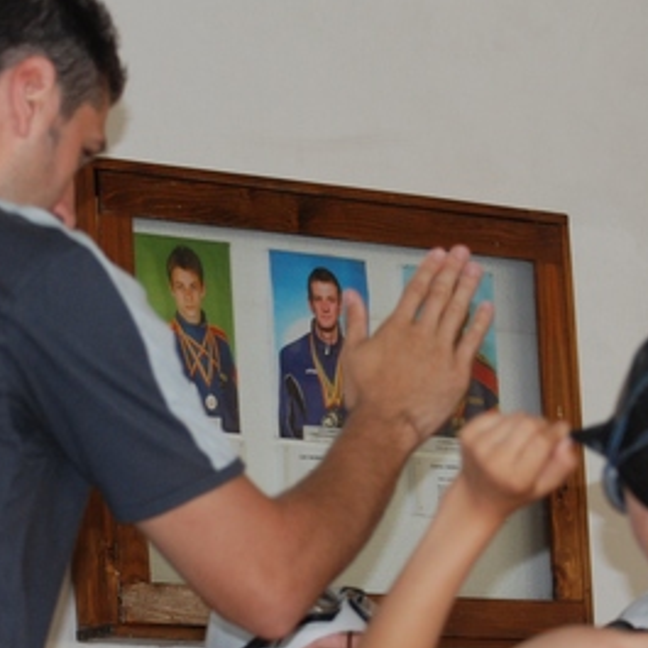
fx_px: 4638
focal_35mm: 219
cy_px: 428
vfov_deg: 8.0
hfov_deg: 8.0
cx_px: 227
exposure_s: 1/60
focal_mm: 70
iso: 400
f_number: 4.5
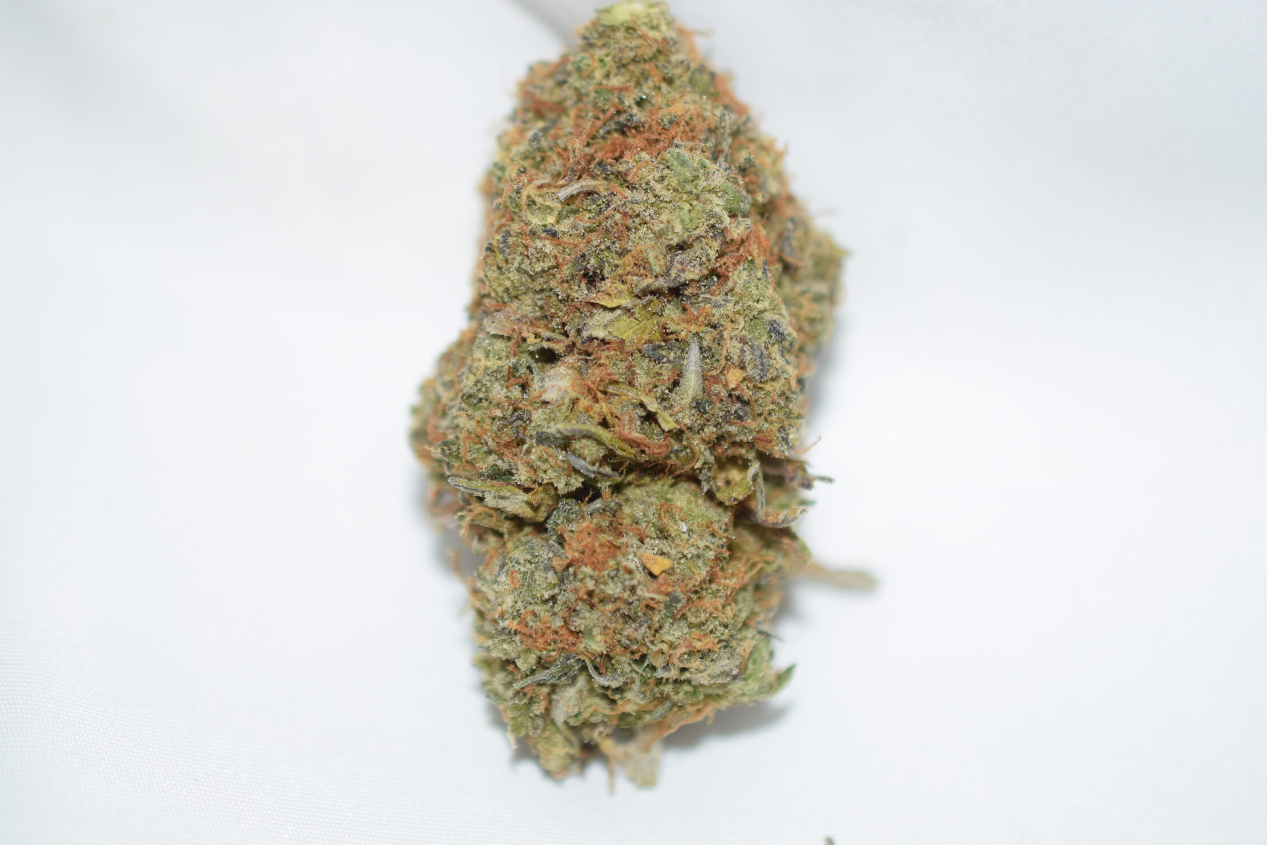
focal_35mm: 69
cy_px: 390
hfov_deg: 29.2
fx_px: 2428
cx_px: 649
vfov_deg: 19.7
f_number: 3.2
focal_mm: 40
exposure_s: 1/60
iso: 100
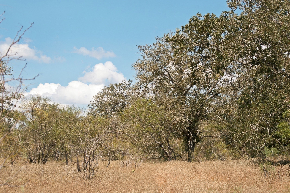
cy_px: 96
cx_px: 145
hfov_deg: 22.9
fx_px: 717
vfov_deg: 15.4
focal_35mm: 89
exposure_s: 1/640
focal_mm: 59.6
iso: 100
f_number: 5.6
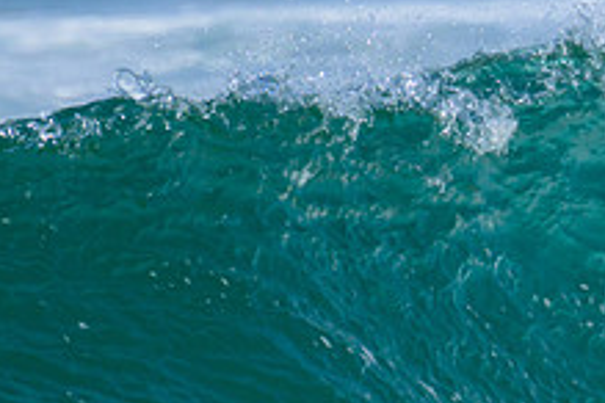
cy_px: 326
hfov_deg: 0.7
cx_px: 979
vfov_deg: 0.5
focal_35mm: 2878
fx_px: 48363
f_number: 11
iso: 560
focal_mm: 800
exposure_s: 1/2000
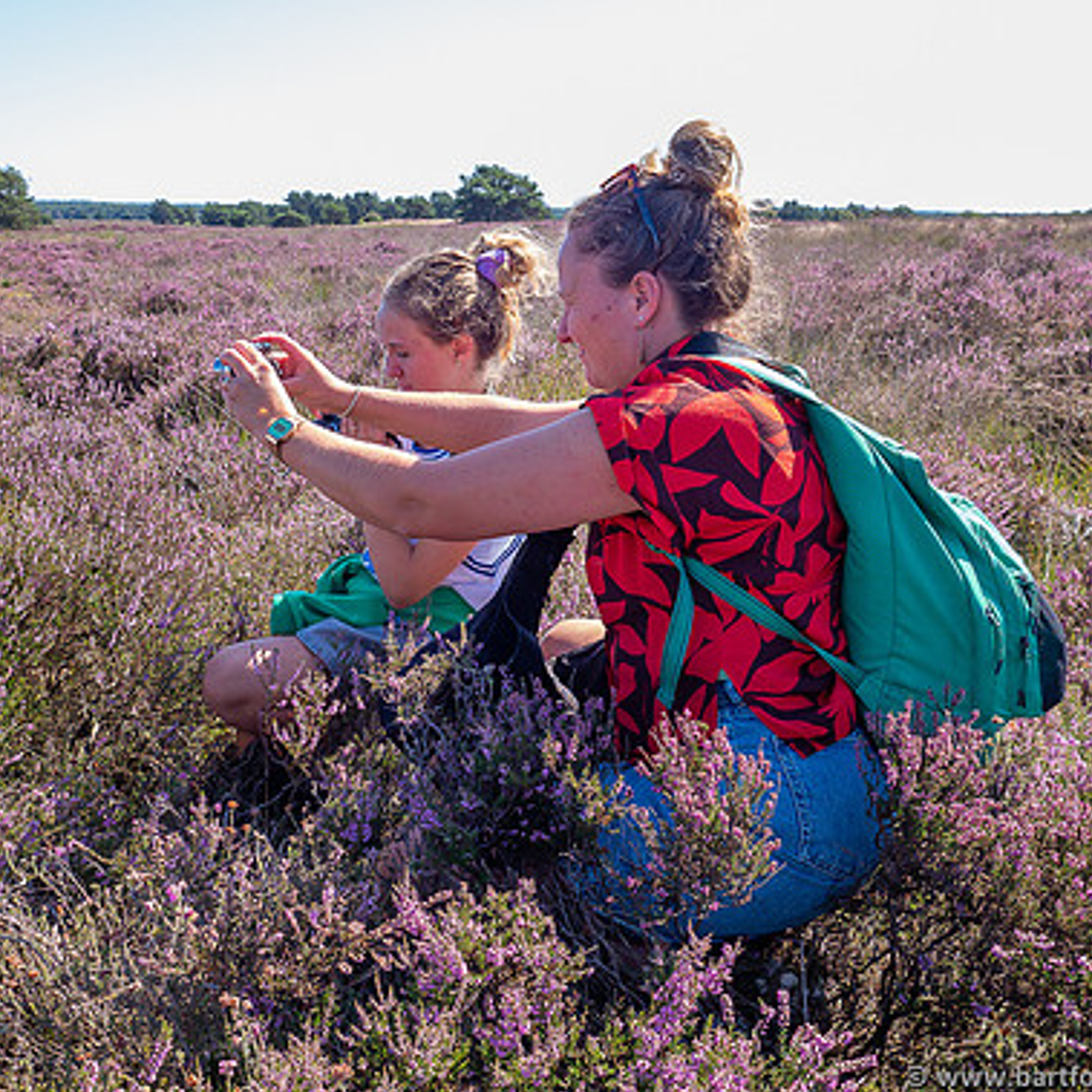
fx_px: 1213
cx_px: 422
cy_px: 463
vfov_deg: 48.3
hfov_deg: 48.1
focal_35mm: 34
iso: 100
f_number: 5.6
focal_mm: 12
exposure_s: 1/125
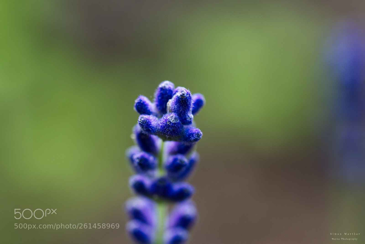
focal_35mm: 158
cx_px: 182
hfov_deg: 13.0
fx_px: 1597
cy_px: 122
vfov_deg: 8.7
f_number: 8
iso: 400
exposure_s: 1/160
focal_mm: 105
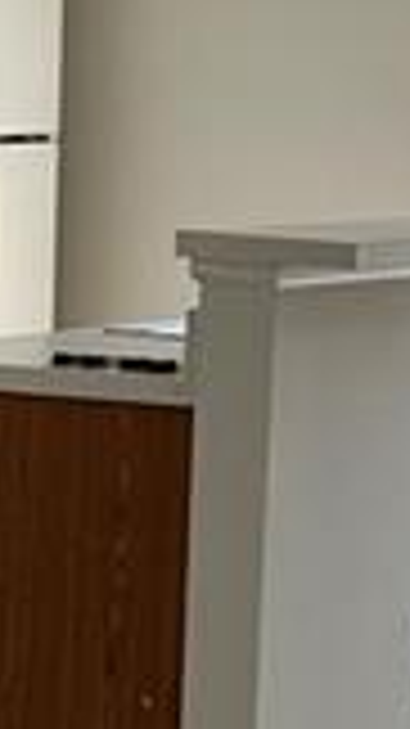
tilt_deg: +3.5
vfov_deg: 10.1
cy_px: -153
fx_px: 4063
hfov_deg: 5.7
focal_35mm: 210
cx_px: 617
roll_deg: -2.3
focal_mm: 5.7
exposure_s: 1/249
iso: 40
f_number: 1.5
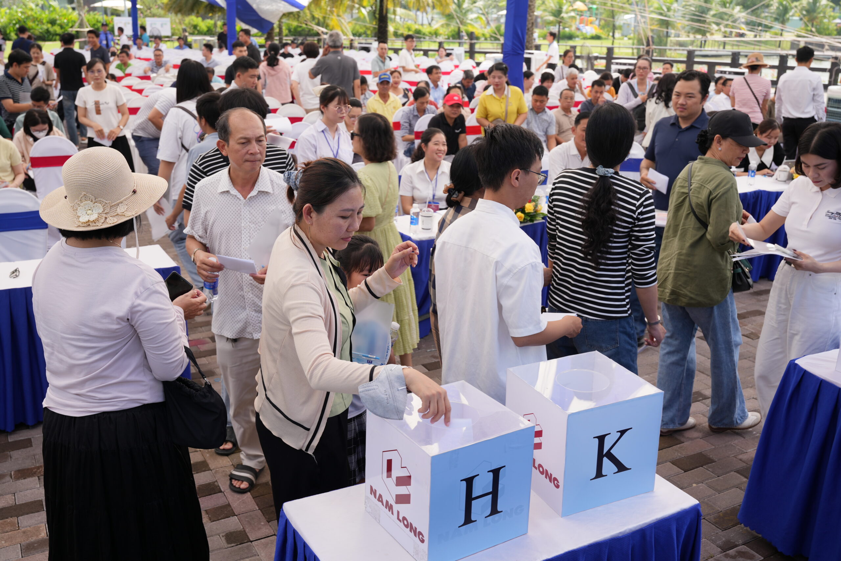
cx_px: 420
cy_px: 280
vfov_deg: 37.9
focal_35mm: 35
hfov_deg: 54.4
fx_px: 818
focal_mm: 35
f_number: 5.6
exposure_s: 1/160
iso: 100
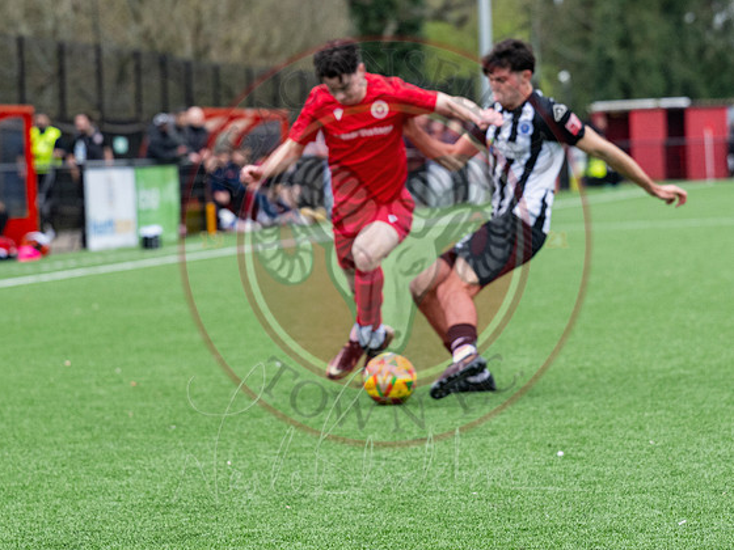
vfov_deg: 8.2
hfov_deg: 10.9
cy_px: 262
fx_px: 3838
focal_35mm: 181
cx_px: 366
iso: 800
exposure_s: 1/1250
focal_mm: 104
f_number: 4
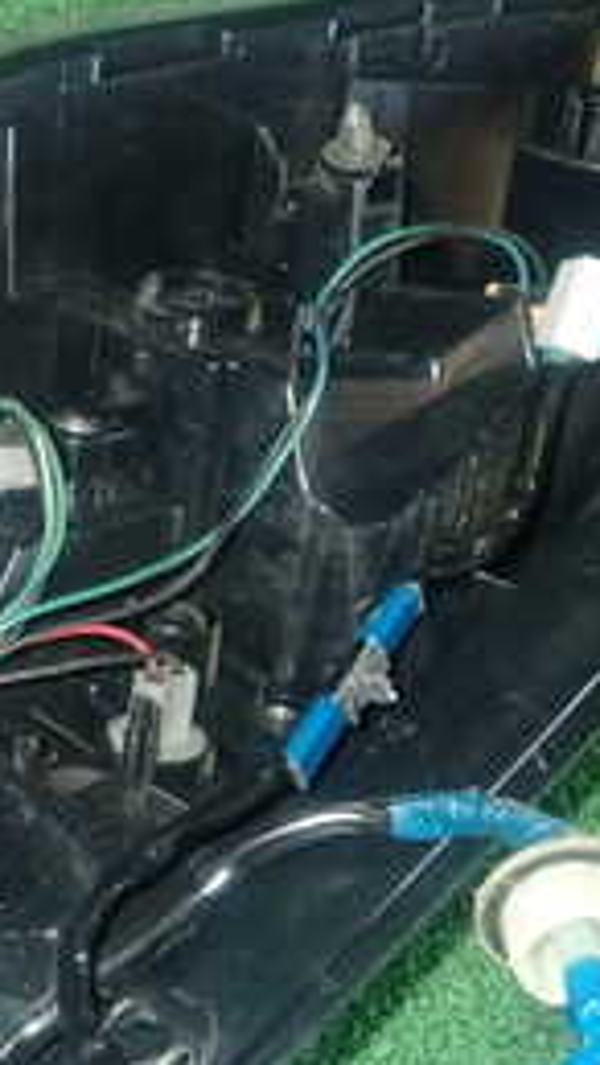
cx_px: 74
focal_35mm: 63
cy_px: 658
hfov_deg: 18.9
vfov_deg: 33.2
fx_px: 1779
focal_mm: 4.5
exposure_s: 1/30
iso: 640
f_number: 5.6
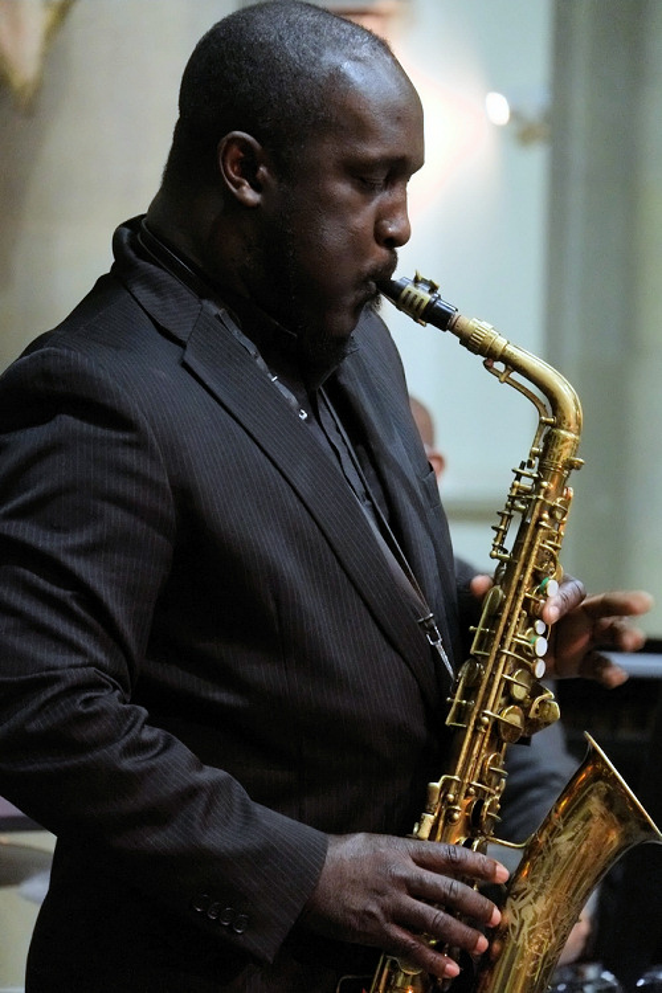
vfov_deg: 8.5
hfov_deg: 5.7
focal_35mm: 243
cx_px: 331
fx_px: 6702
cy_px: 496
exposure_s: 1/60
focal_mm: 161.8
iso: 6400
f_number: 6.2
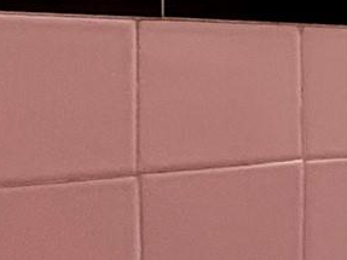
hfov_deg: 11.5
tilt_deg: -0.1
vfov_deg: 14.7
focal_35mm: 100
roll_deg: +0.5
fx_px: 1002
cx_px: 1031
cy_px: 71
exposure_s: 1/120
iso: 250
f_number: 2.2
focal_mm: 2.22
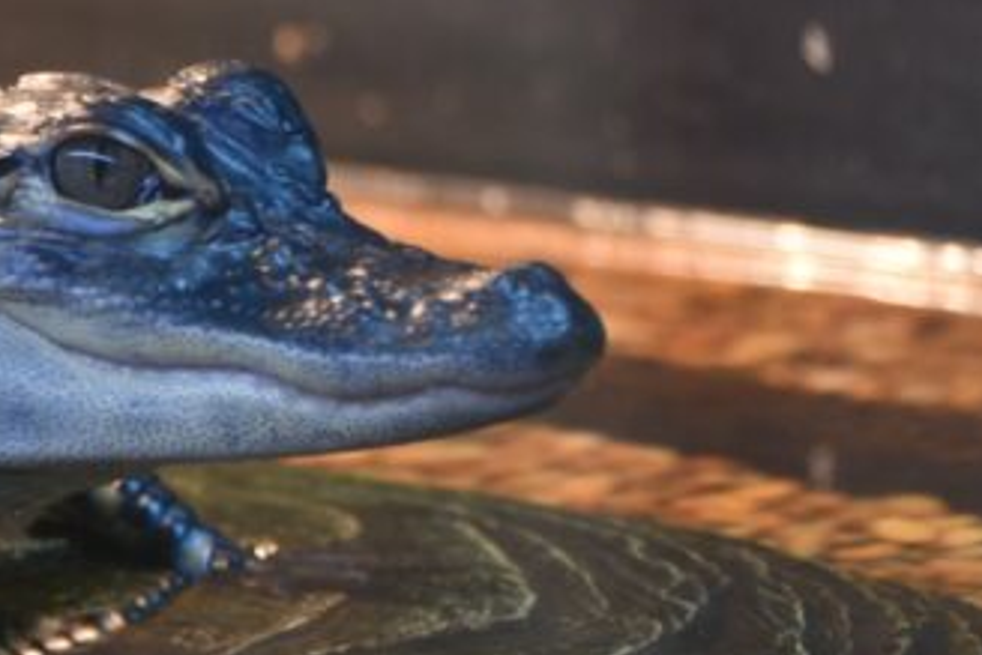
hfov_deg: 5.3
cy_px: 508
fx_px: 10642
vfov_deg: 3.5
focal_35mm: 390
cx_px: -344
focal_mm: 125
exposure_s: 1/60
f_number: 5.6
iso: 640
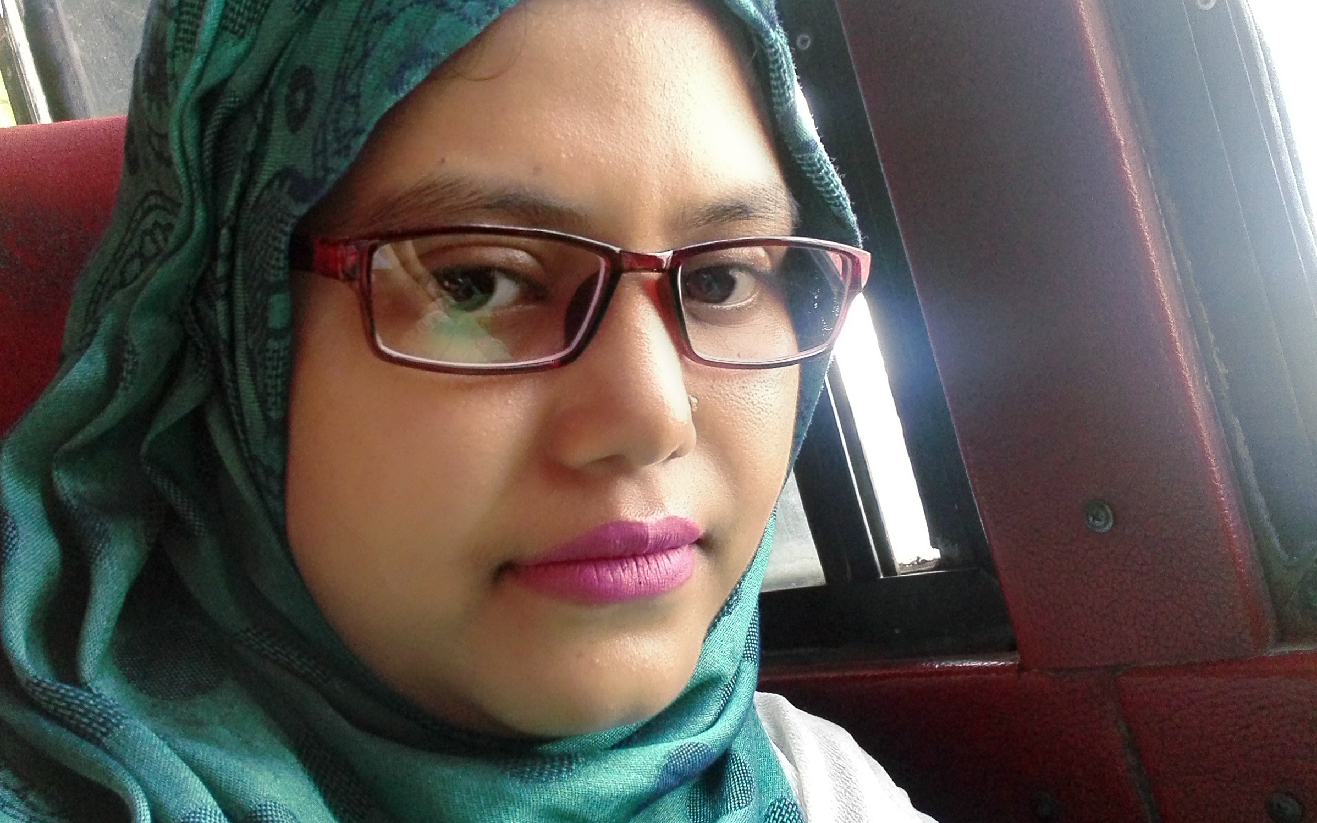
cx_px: 647
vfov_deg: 32.8
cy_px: 430
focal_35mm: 39
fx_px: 1400
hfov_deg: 50.4
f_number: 2
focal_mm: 2.61
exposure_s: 1/14
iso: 290
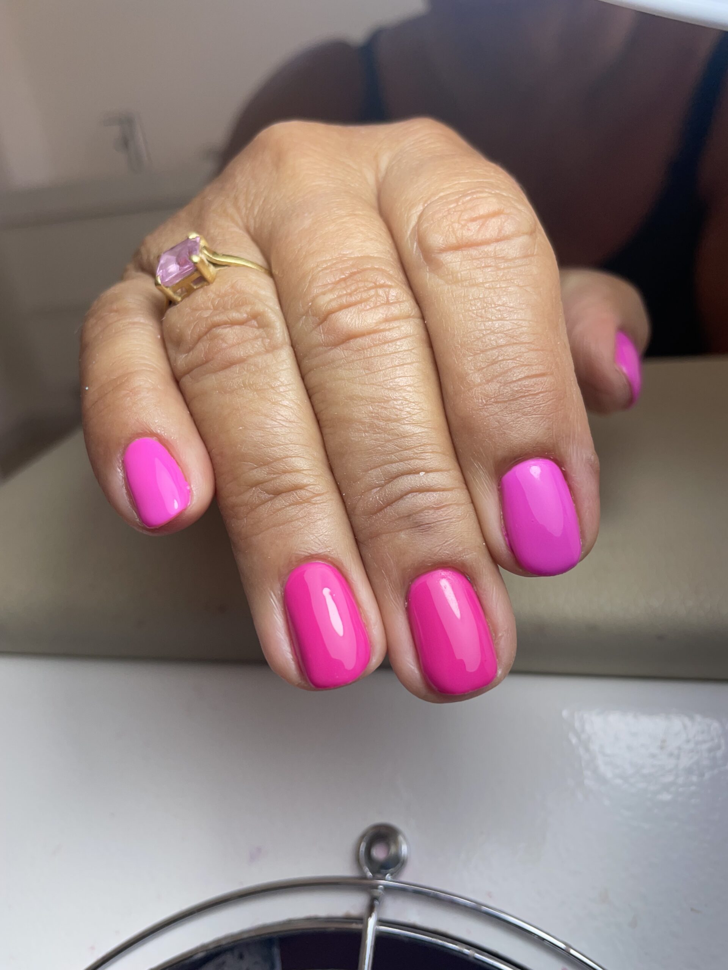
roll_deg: +10.8
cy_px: 485
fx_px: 729
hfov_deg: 53.1
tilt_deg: -26.3
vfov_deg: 67.3
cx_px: 364
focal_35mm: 26
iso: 32
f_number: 1.6
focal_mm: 4.2
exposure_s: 1/421
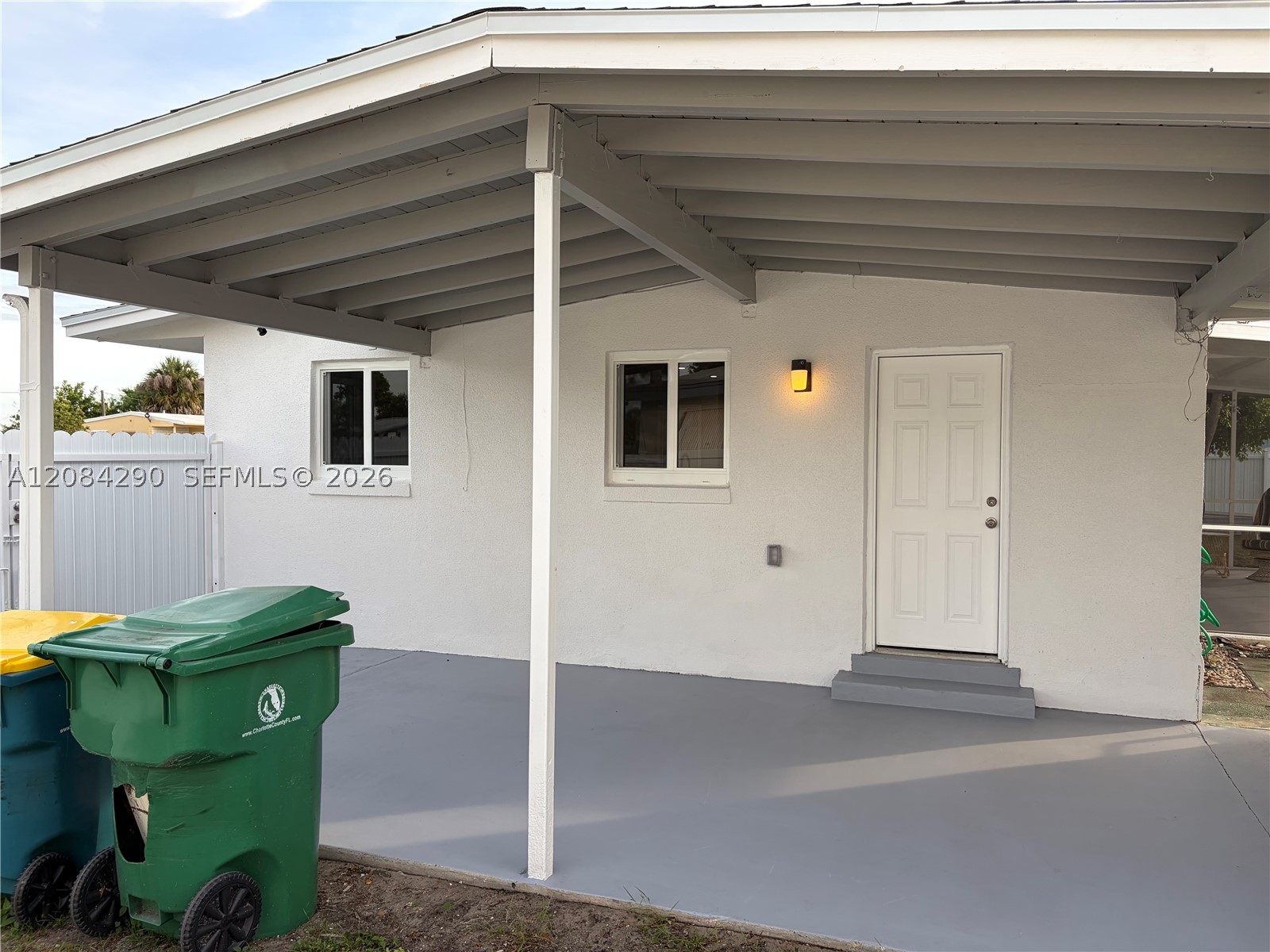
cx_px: 635
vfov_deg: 53.1
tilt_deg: -0.8
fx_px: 954
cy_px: 476
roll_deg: -0.2
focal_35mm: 26
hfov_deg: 67.3
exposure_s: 1/629
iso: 50
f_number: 1.6
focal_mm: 5.96
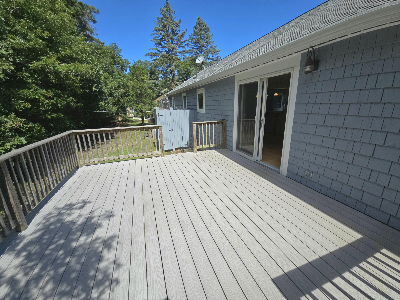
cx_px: 200
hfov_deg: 106.2
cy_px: 150
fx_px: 150
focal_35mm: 13
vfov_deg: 89.9
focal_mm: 2.2
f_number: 2.2
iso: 50
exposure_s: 1/1667
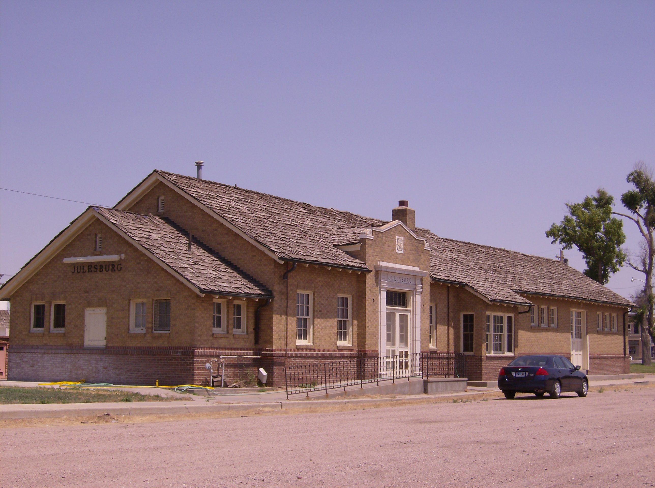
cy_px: 244
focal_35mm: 56
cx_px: 328
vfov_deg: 26.0
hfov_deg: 34.4
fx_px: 1057
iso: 100
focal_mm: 9.3
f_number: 5.6
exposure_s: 1/606
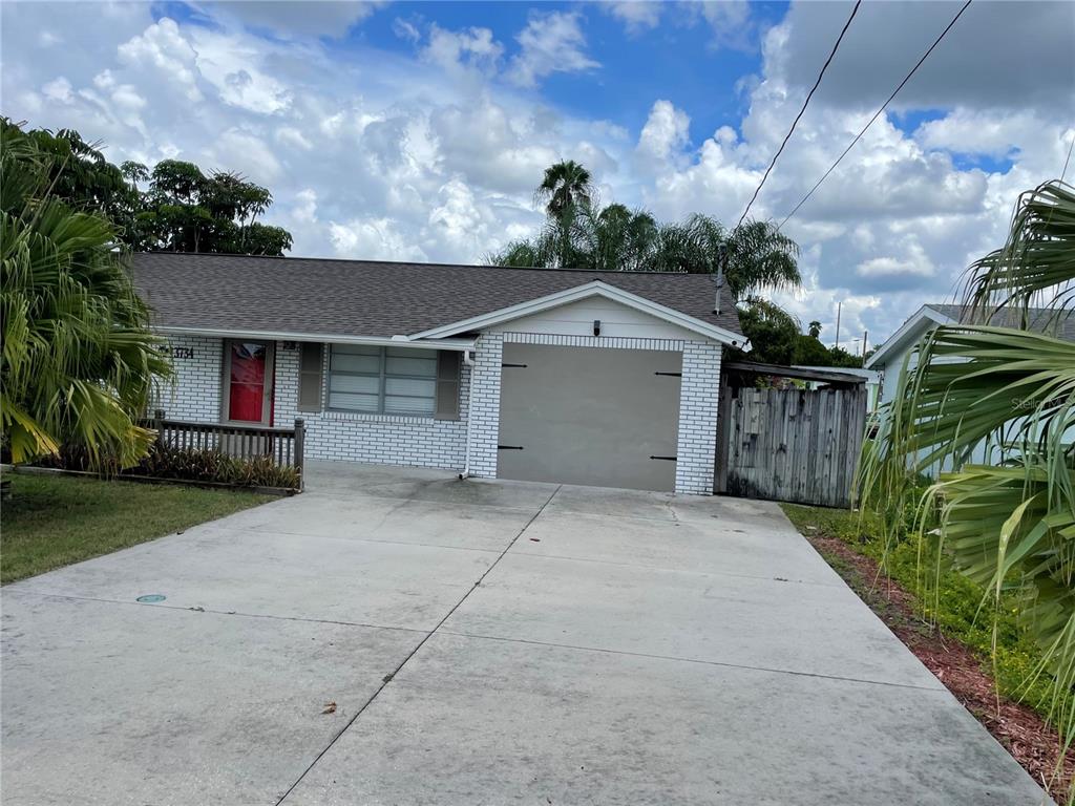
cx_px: 538
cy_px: 403
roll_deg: -2.6
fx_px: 807
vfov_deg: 53.1
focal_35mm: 26
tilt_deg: -1.4
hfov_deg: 67.3
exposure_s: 1/4464
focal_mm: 4.2
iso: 32
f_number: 1.6
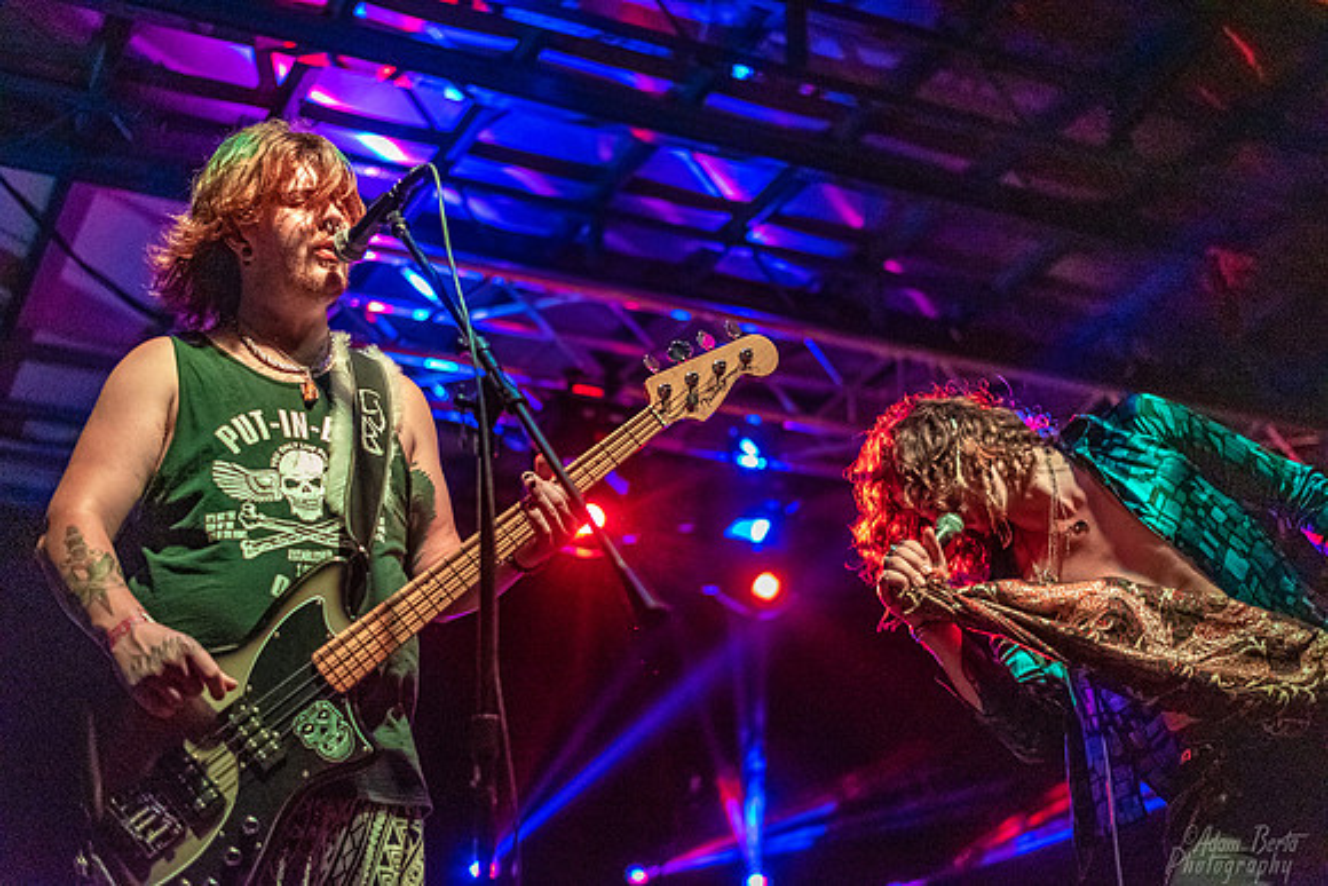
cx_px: 664
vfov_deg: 27.0
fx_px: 1845
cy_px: 443
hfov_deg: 39.6
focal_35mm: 50
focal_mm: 50
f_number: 1.8
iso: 6400
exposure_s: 1/400
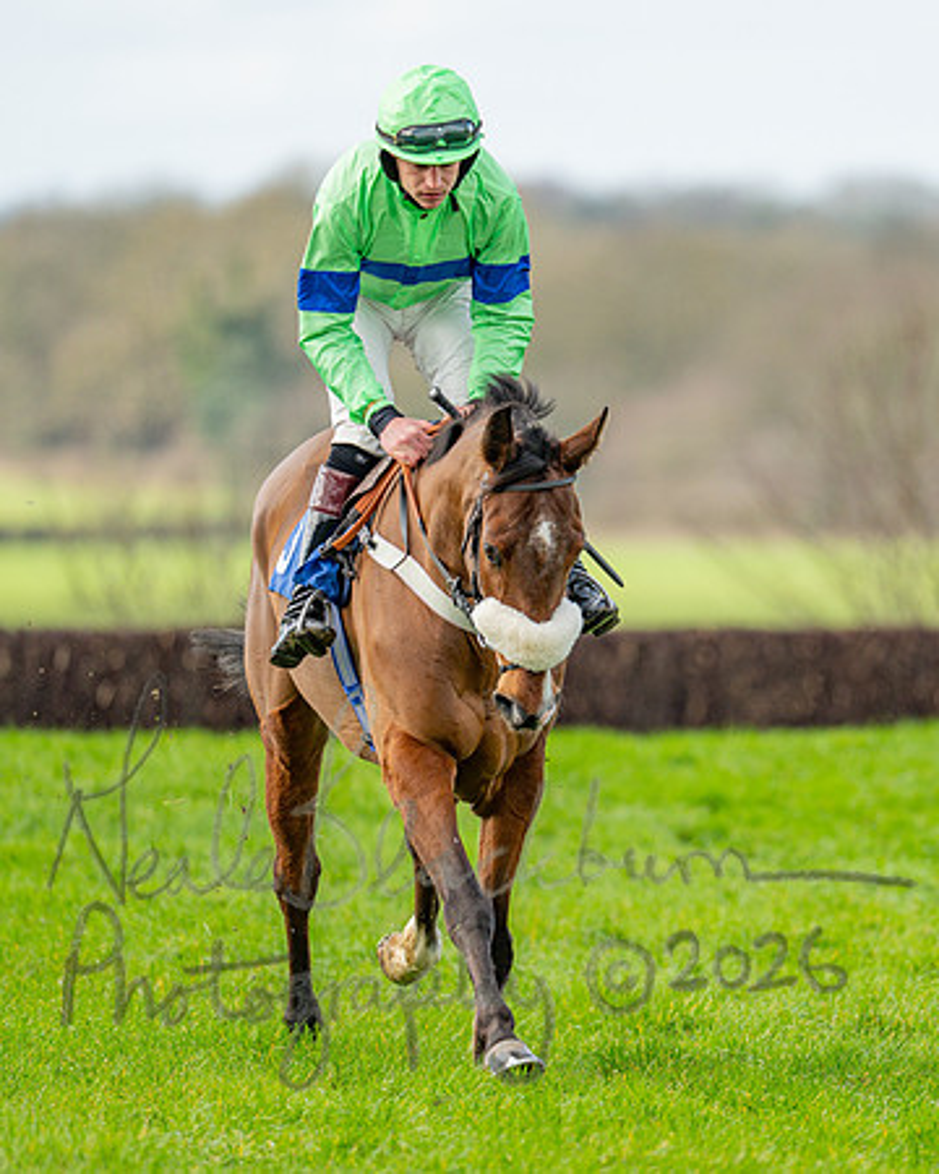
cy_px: 615
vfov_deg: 3.0
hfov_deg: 2.4
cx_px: 652
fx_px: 22122
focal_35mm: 637
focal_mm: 400
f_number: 4.5
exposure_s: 1/800
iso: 200
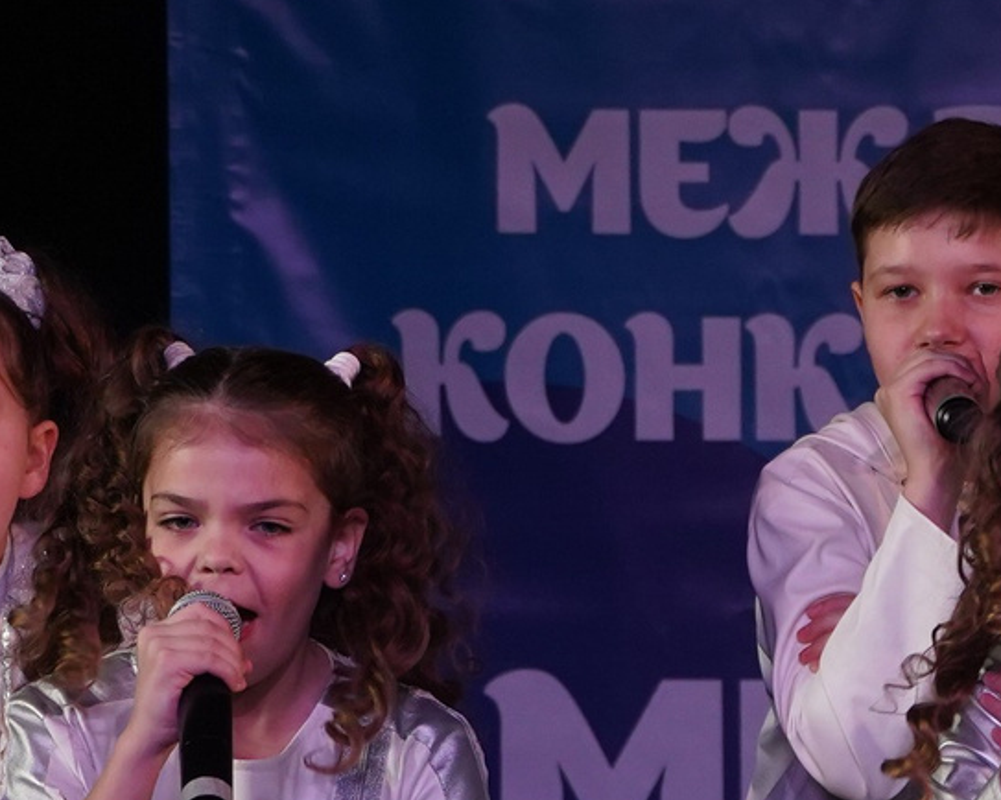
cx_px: 1073
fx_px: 19664
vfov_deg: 2.3
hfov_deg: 2.9
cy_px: 971
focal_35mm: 664
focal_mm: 150
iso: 1600
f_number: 5
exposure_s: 1/400
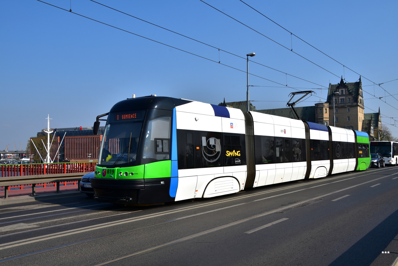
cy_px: 133
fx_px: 365
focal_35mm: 33
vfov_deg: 40.0
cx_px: 199
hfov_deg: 57.2
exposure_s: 1/125
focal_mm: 22
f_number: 11
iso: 100
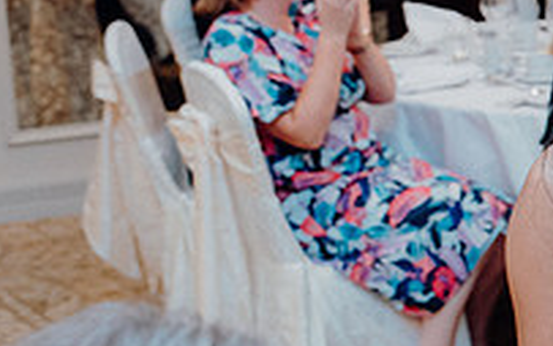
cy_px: 277
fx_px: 2065
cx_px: 646
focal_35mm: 137
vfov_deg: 9.6
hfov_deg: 14.8
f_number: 3.5
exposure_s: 1/160
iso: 3200
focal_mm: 47
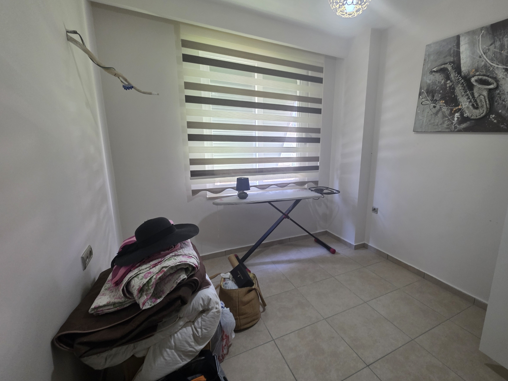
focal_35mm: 15
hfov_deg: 97.8
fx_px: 220
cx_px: 282
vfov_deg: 81.7
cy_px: 188
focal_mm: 2.2
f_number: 1.9
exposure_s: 1/50
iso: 320
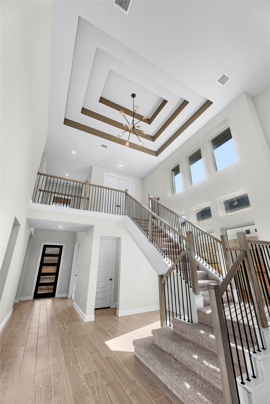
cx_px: 135
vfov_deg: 104.2
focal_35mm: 14
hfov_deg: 81.3
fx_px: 157
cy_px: 202
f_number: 9
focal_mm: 14
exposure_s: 1/25
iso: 250
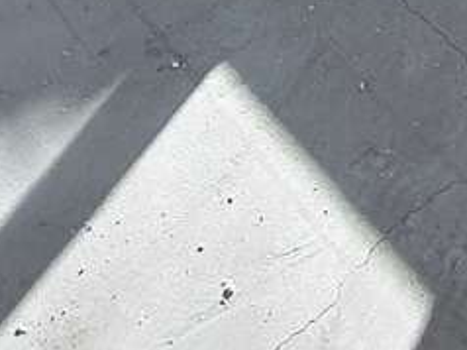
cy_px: -681
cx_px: 561
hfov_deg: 22.1
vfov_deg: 11.4
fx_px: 1105
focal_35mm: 82
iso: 50
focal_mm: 1.8
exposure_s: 1/100
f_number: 2.2
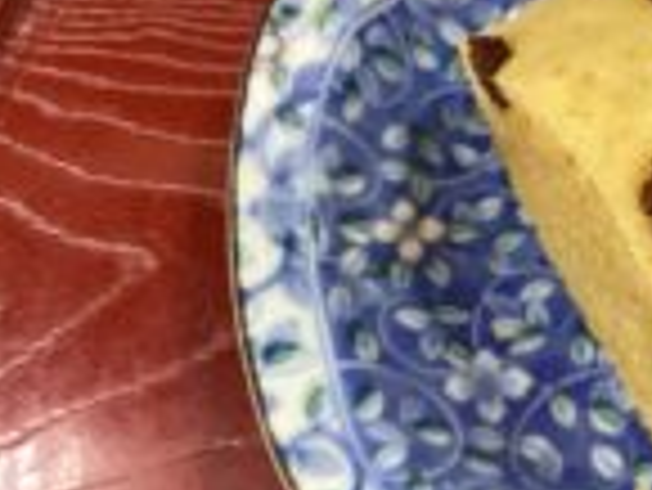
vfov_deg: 18.4
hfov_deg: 22.7
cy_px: 200
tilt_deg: -61.4
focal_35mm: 80
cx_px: 758
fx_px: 1508
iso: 160
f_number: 2.4
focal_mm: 3.3
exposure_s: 1/50
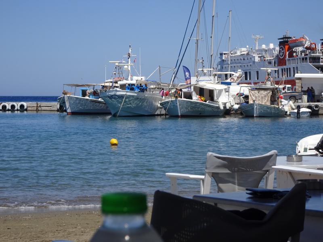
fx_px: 793
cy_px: 121
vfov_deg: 17.4
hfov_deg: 23.0
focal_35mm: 85
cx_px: 162
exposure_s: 1/640
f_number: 5
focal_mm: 14.54
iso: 80
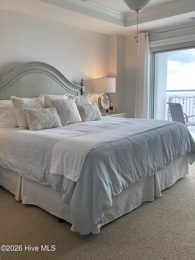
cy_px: 130
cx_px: 98
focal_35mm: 31
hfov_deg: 45.4
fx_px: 233
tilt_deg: -10.5
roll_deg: -0.4
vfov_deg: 58.4
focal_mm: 3.3
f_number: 2.4
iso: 64
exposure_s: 1/120
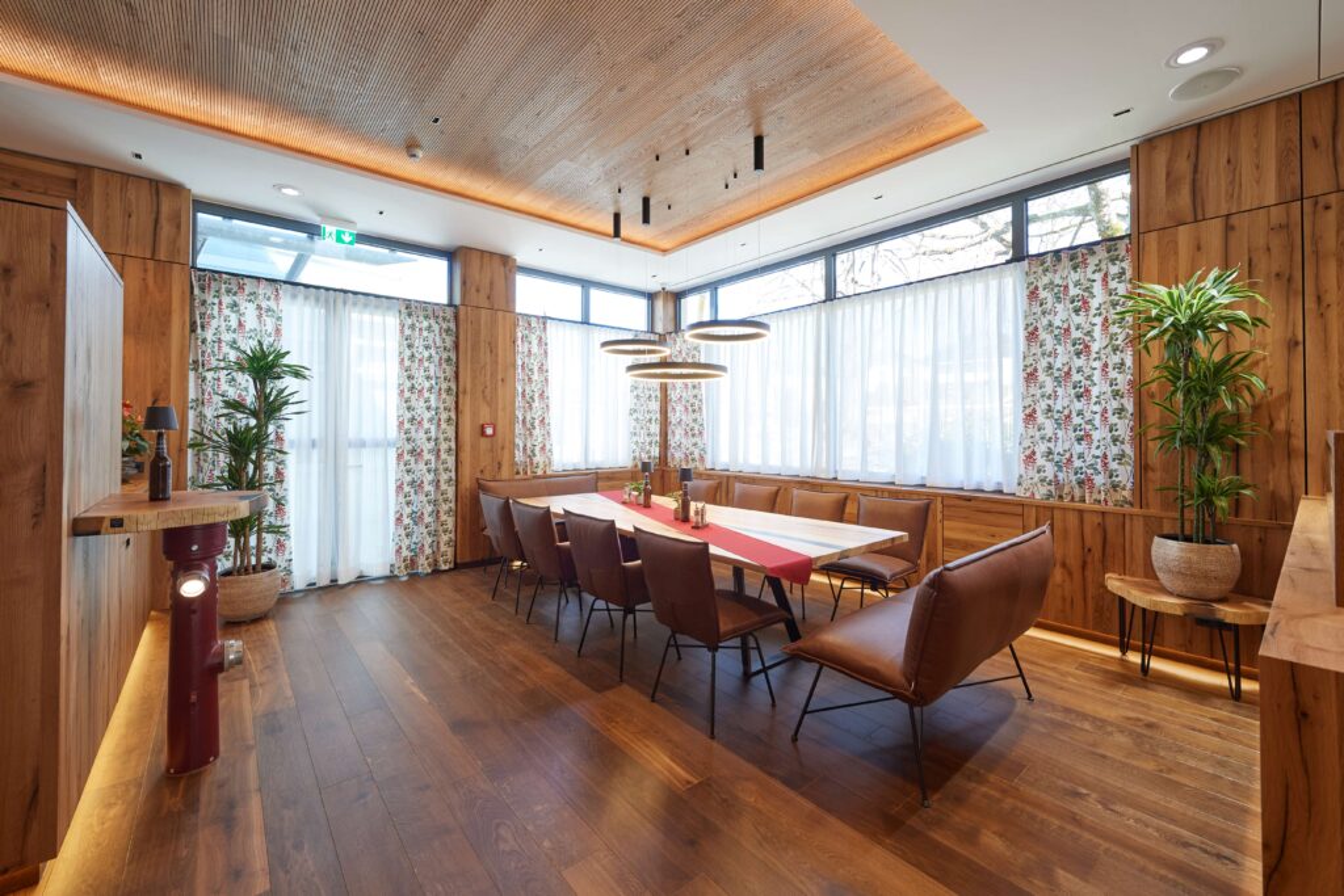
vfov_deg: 81.2
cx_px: 672
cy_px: 448
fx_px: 523
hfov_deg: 104.2
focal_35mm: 14
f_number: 9
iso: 200
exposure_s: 1/8
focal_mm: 14
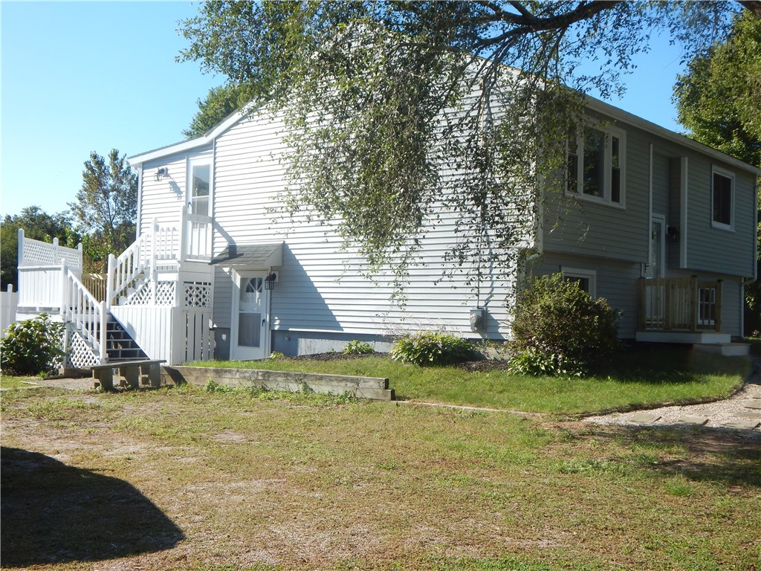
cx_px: 380
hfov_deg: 43.9
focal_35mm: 43
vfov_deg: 33.6
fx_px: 945
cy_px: 286
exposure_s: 1/800
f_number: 3.6
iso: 125
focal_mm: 7.7
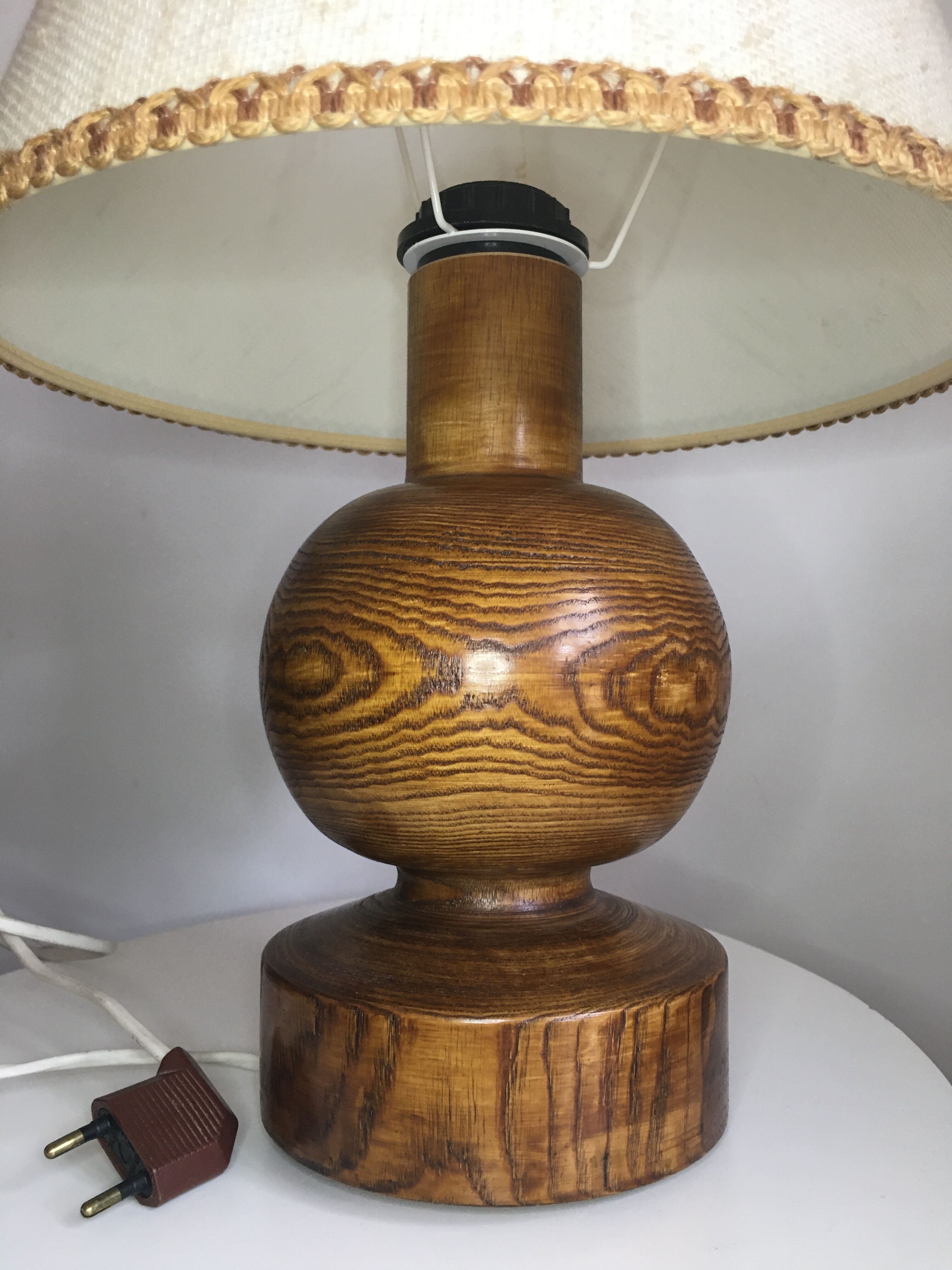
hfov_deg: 48.2
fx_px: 1063
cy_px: 635
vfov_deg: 61.7
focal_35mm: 29
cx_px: 476
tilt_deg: -1.5
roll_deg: +3.4
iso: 64
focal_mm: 4.15
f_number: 2.2
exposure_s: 1/33
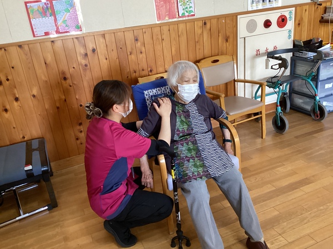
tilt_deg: -21.7
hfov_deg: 58.4
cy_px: 124
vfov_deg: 45.4
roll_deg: +5.3
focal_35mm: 31
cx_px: 166
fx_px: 298
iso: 200
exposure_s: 1/50
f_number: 2.4
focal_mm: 3.3
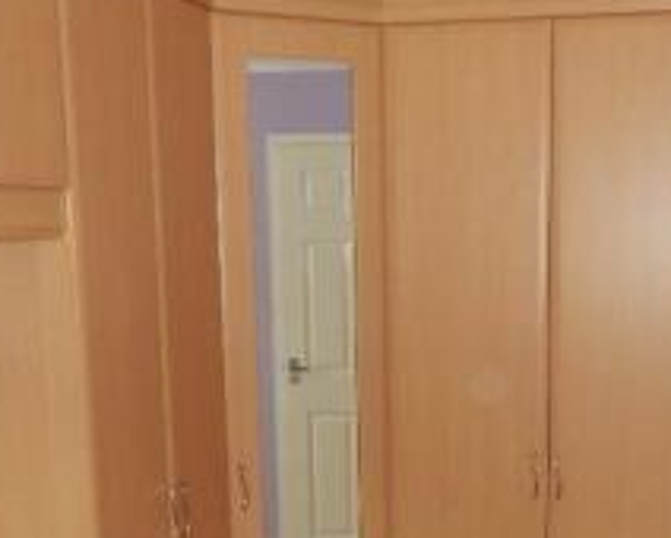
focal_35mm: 67
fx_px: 1332
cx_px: 419
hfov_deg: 28.2
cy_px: 559
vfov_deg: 21.9
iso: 200
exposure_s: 1/30
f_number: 3
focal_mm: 4.5
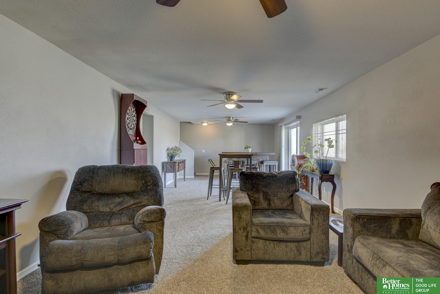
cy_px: 147
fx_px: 293
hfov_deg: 73.7
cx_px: 220
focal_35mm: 24
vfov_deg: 53.2
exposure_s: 1/3.33
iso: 400
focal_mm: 24
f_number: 8
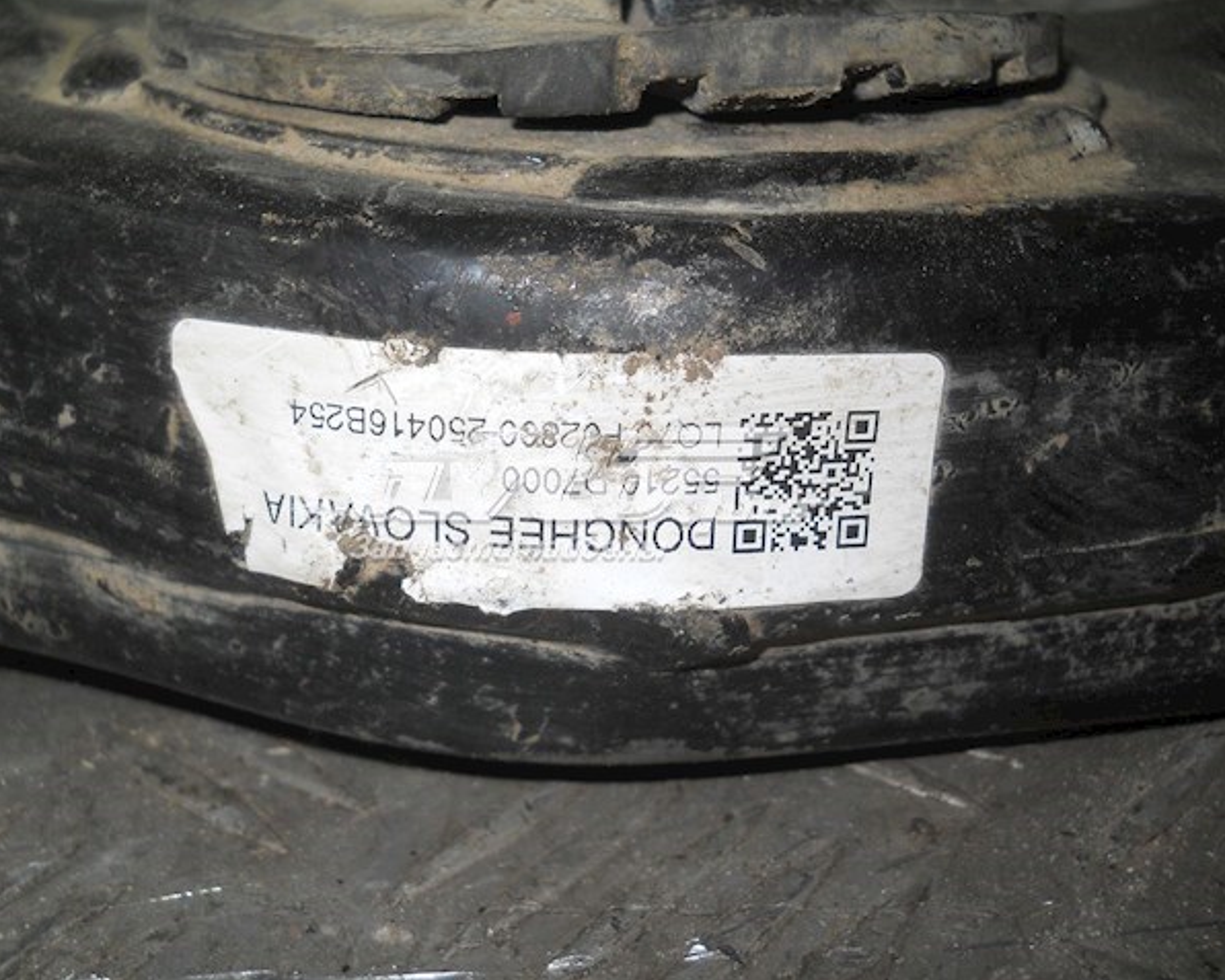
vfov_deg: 34.9
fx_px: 1559
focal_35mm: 43
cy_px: 489
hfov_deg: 42.9
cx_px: 586
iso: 80
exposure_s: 1/30
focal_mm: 6.72
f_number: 5.5
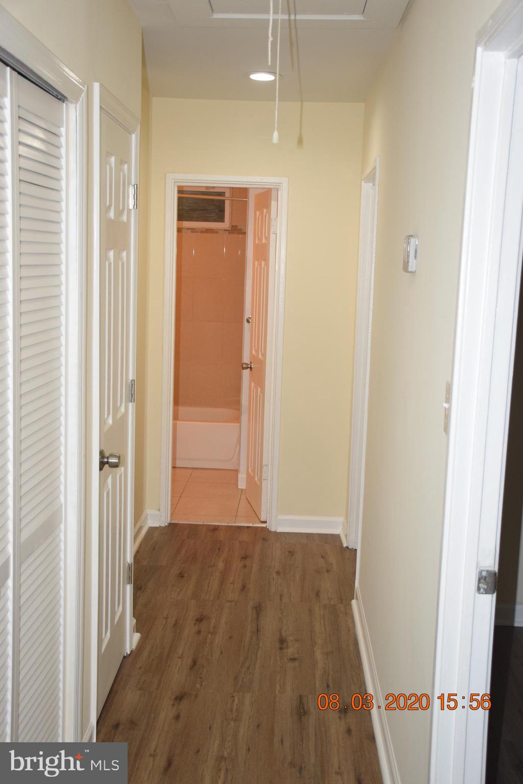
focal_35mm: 40
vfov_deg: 47.9
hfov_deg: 33.0
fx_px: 882
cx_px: 262
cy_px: 392
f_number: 5
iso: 800
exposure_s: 1/100
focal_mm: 27
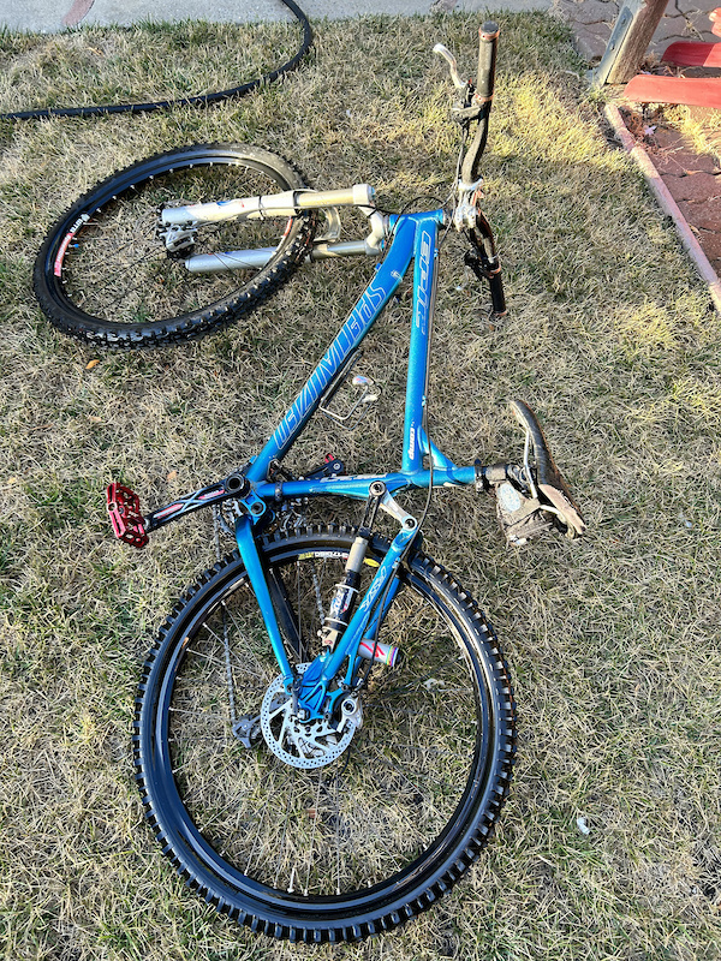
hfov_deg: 53.1
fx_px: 722
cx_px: 360
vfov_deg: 67.3
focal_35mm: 26
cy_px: 480
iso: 64
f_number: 1.5
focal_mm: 5.7
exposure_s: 1/166
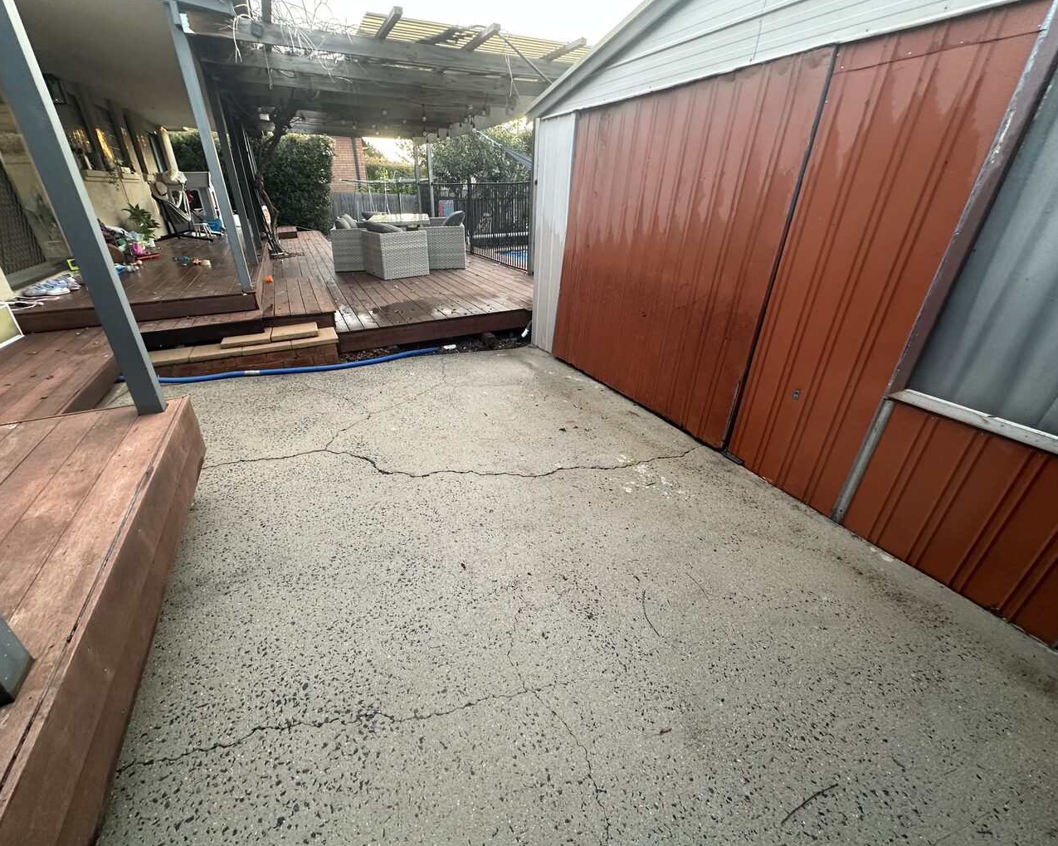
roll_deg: +2.8
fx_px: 470
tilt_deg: -28.5
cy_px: 426
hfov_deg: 96.6
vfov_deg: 84.0
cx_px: 483
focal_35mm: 15
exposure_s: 1/50
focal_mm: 2.22
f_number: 2.2
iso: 160
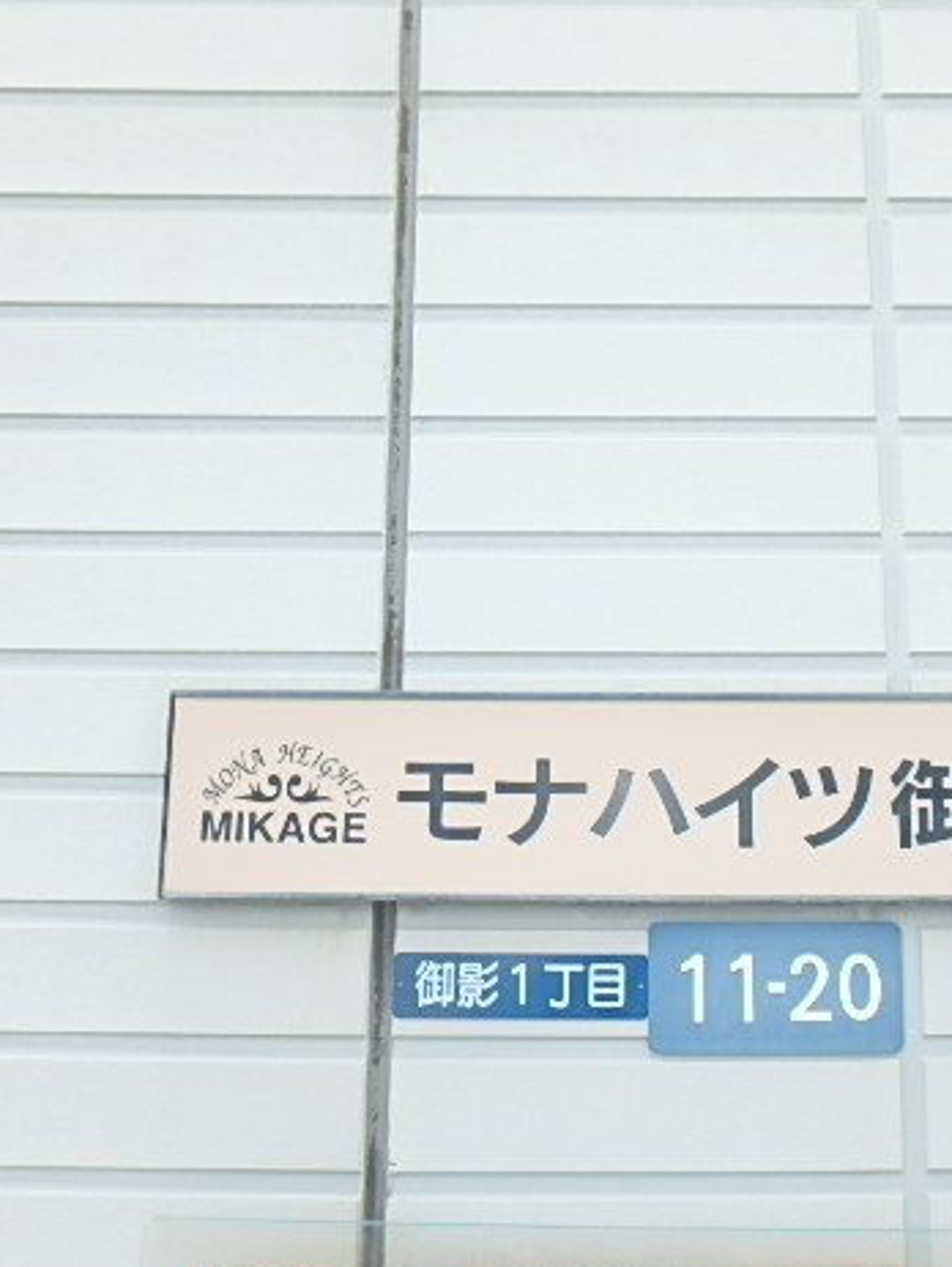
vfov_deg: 61.6
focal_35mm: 29
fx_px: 1062
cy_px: 649
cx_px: 599
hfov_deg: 47.8
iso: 125
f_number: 6
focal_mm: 3.7
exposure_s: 1/100
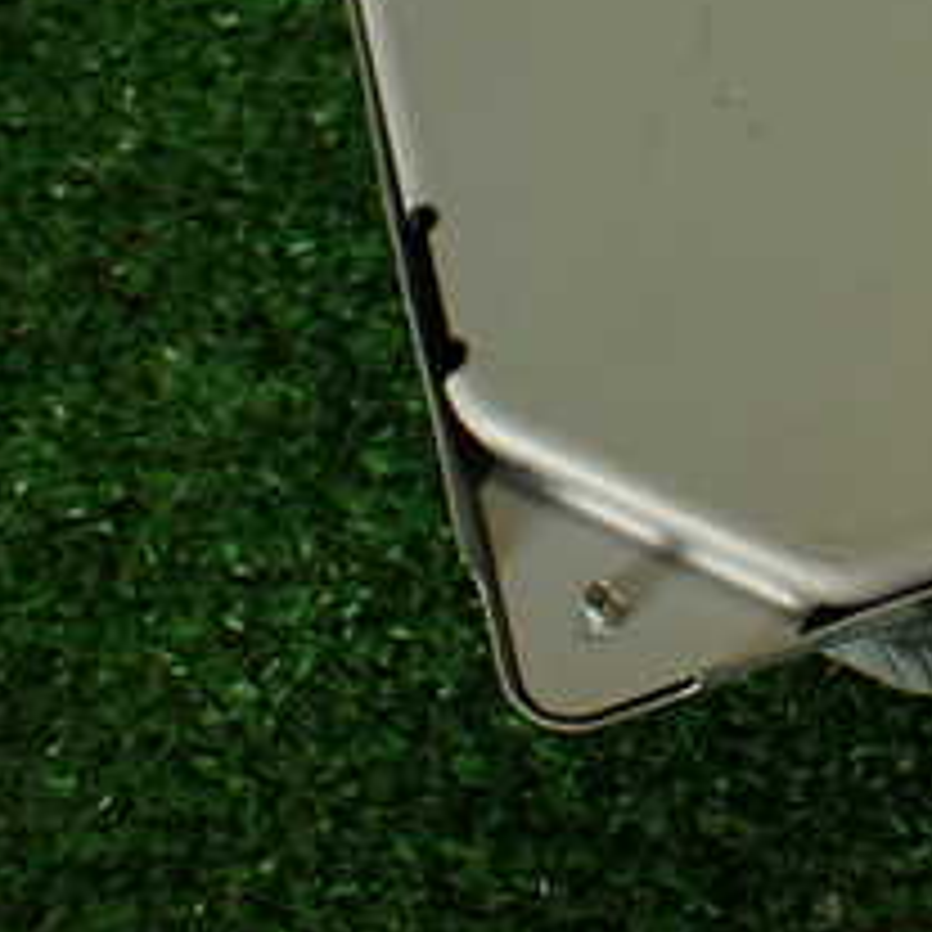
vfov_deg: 20.3
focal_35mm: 82
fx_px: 2498
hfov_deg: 19.4
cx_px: 1234
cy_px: -63
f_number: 2.4
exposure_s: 1/60
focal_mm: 5.79
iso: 100
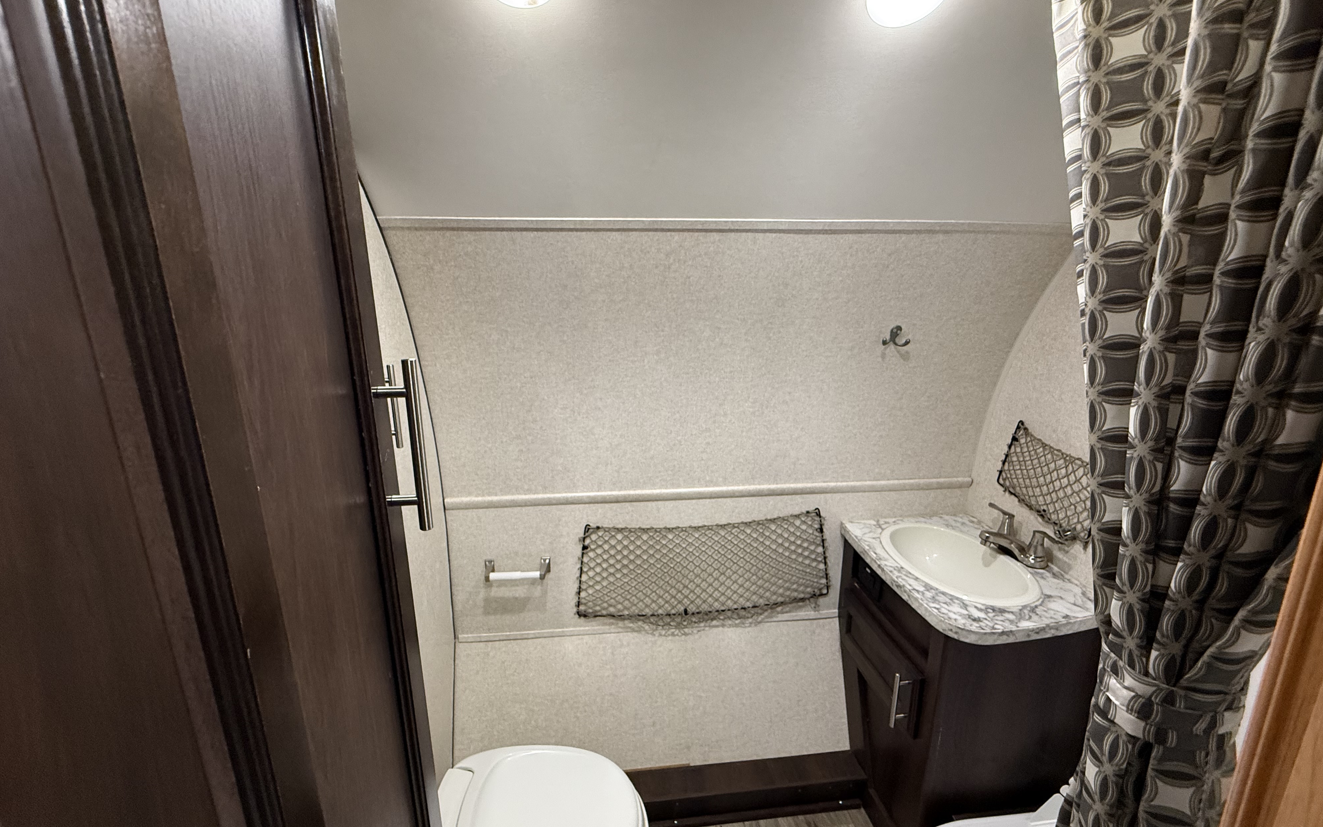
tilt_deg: -14.1
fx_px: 541
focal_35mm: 15
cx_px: 656
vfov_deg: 74.7
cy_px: 433
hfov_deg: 101.5
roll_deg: -0.8
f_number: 2.2
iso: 320
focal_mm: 2.22
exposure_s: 1/66
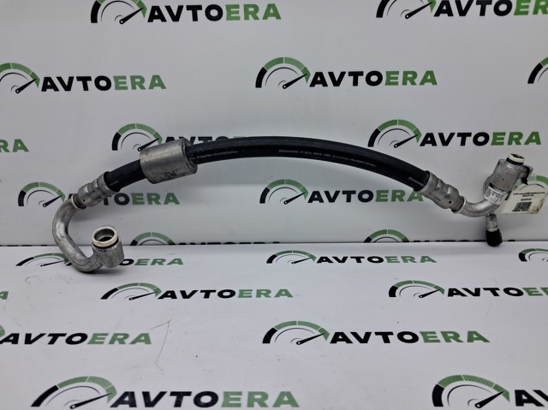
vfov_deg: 51.3
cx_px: 274
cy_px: 205
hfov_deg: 65.4
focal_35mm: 27
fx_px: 427
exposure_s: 1/122
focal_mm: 4
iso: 50
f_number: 1.8
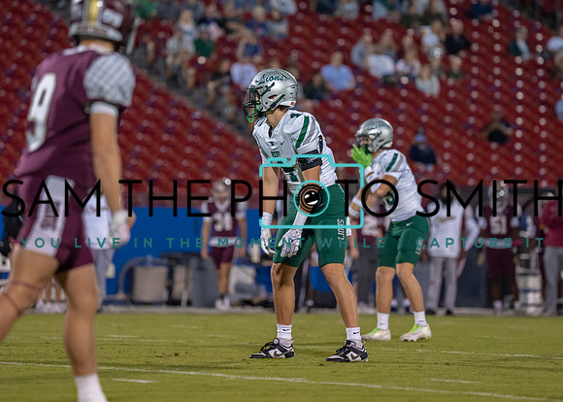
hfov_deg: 6.9
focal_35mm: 292
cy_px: 160
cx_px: 285
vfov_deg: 4.9
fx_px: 4664
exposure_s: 1/1600
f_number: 2.8
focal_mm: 200
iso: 2500
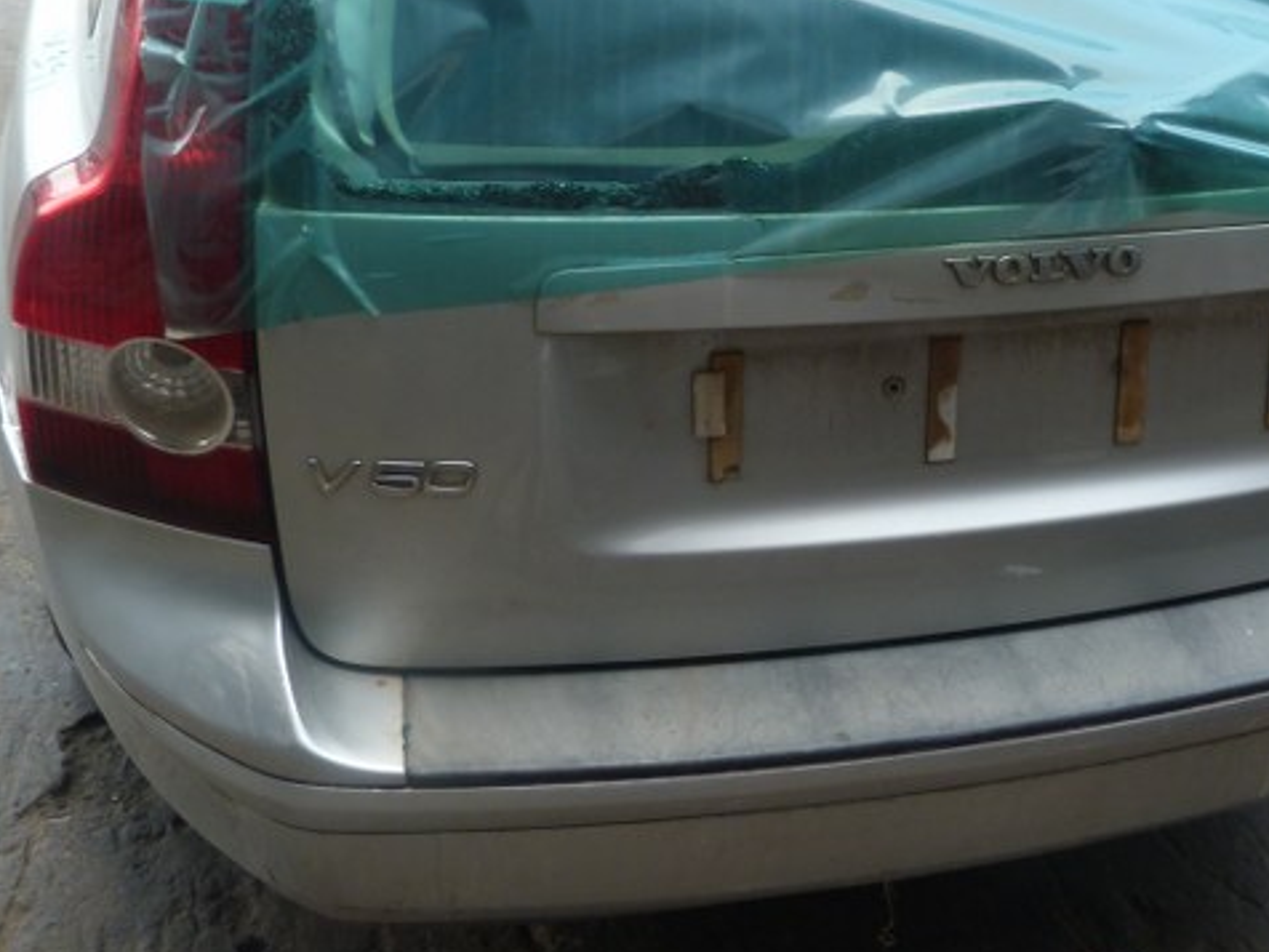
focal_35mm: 42
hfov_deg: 44.2
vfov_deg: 33.4
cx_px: 829
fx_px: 1540
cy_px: 189
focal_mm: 4.5
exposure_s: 1/60
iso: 80
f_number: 2.8
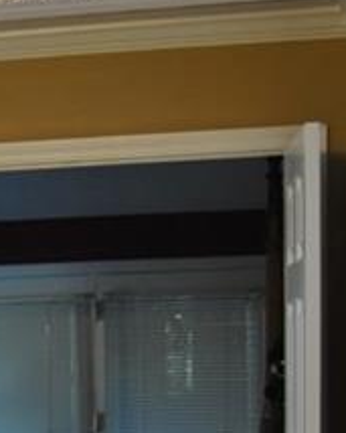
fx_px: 2075
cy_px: 615
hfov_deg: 8.6
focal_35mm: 162
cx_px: -496
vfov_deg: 11.5
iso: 200
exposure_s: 1/30
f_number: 3.8
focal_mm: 24
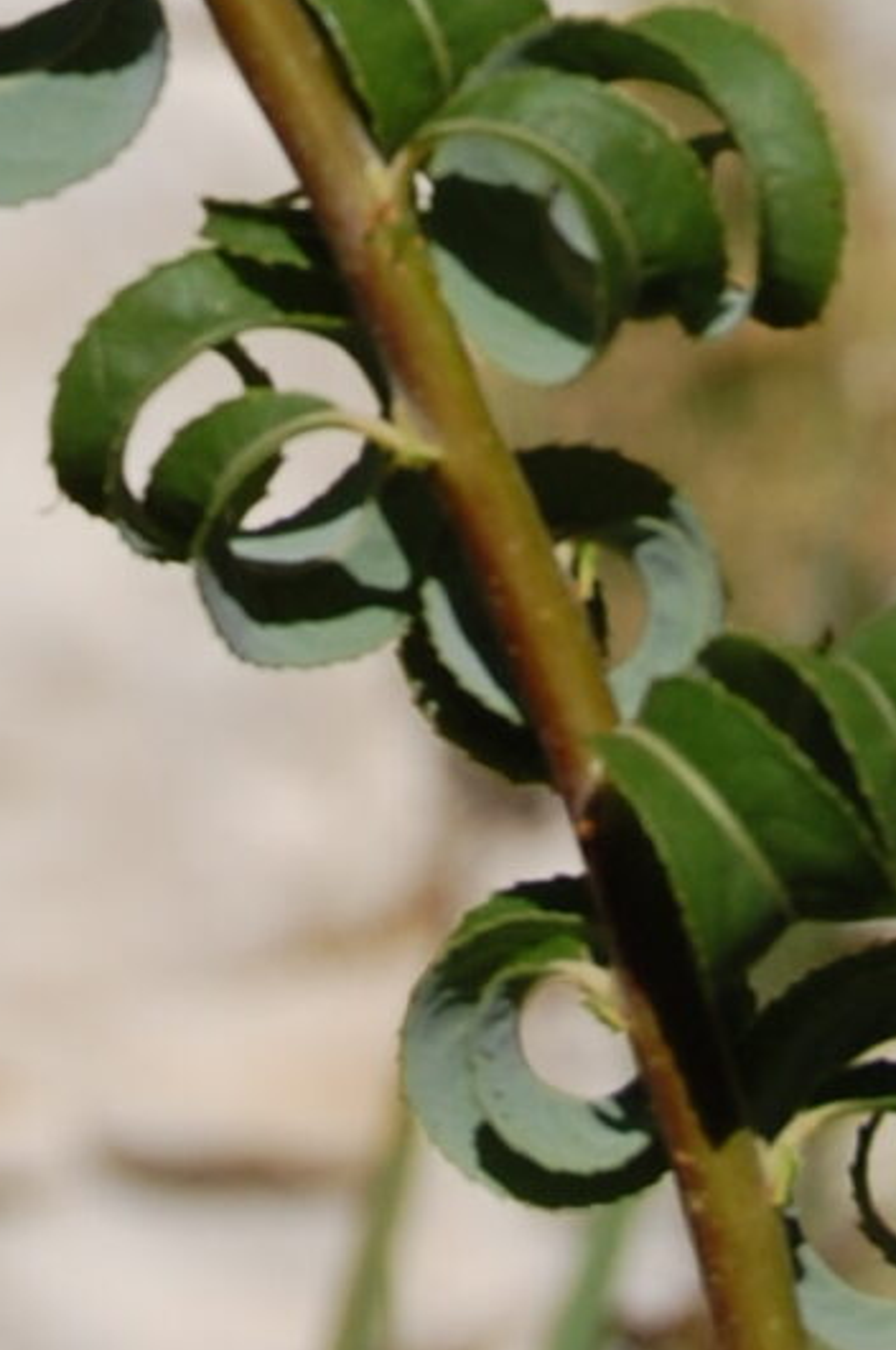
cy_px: -953
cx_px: -74
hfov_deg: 3.4
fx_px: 14912
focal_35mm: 398
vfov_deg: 5.1
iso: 200
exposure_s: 1/500
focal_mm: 55
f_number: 11
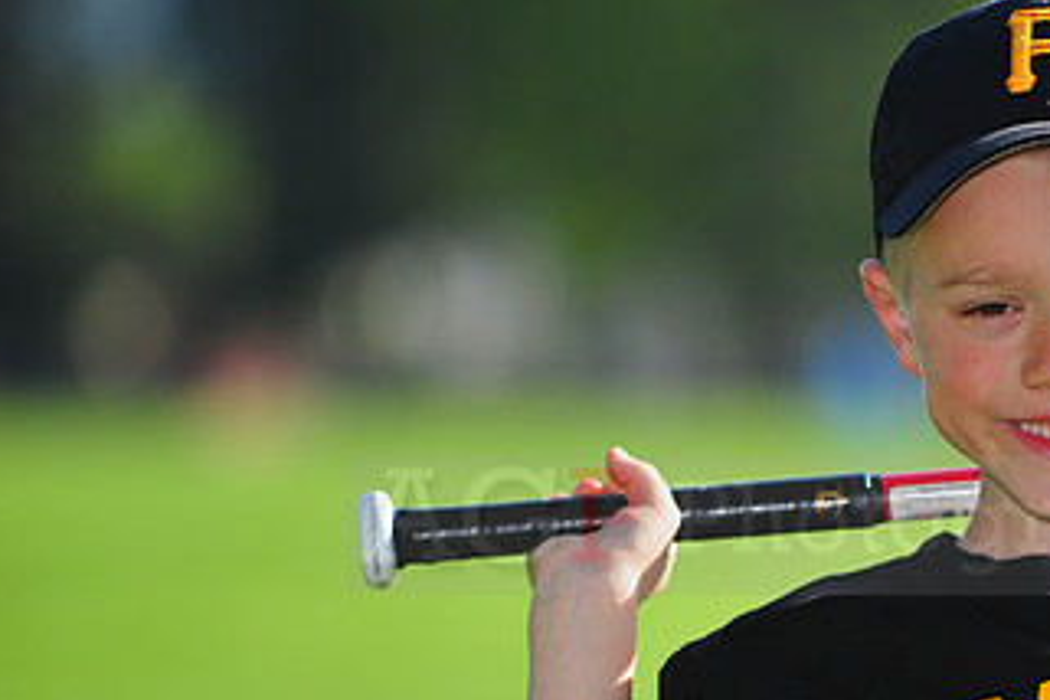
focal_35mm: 361
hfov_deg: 5.7
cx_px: 896
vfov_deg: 3.8
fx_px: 10528
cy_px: 497
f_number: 4
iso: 200
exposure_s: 1/1000
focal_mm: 200
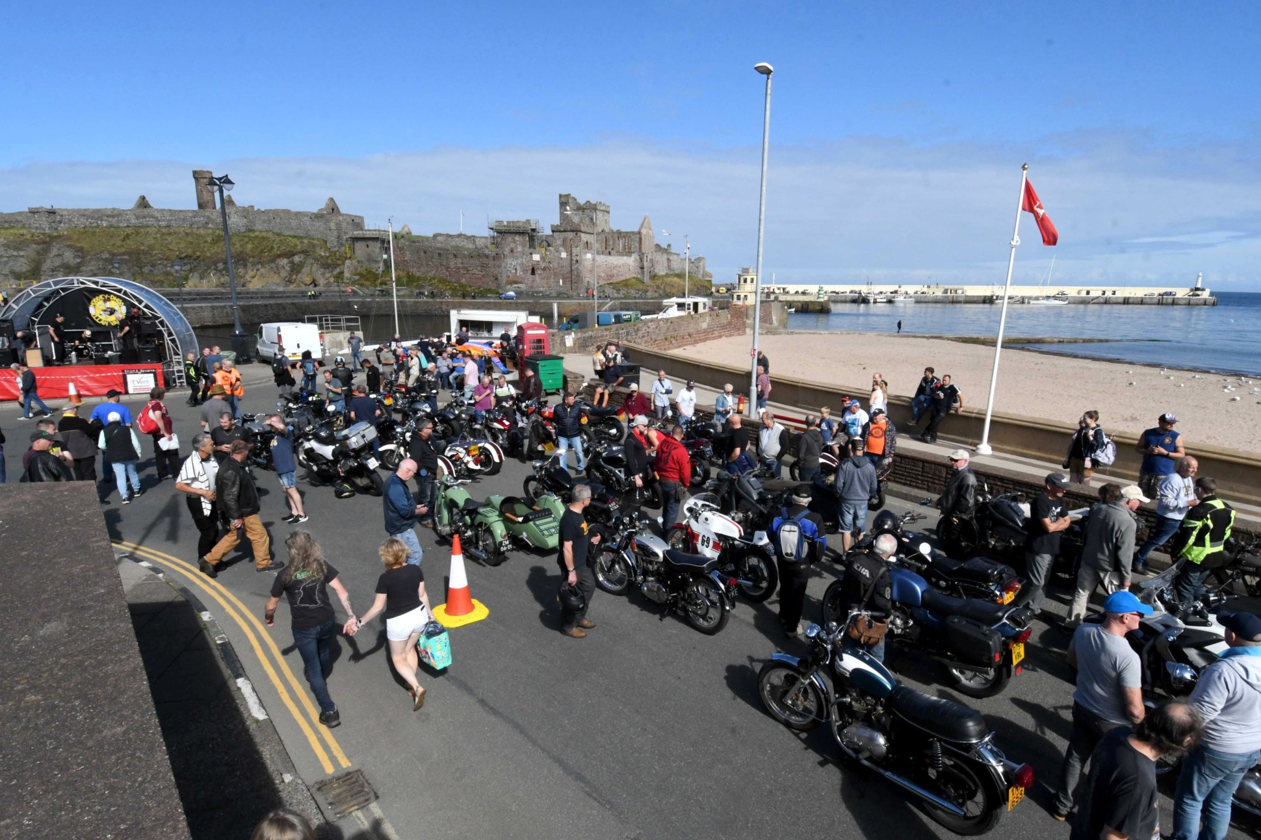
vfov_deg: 64.5
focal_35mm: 19
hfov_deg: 86.9
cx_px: 646
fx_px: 665
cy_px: 442
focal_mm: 12
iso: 1600
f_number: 16
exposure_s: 1/1000
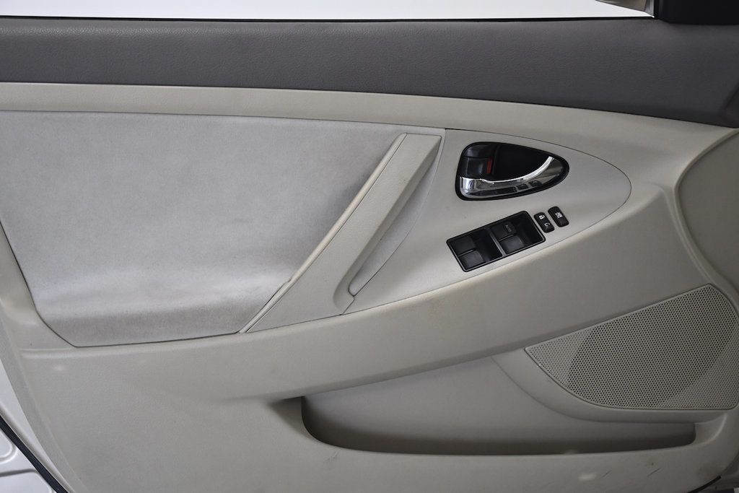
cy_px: 246
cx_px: 370
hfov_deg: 35.0
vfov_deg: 23.8
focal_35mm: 57
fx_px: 1170
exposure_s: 1/800
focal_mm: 38
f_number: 4.2
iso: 1250
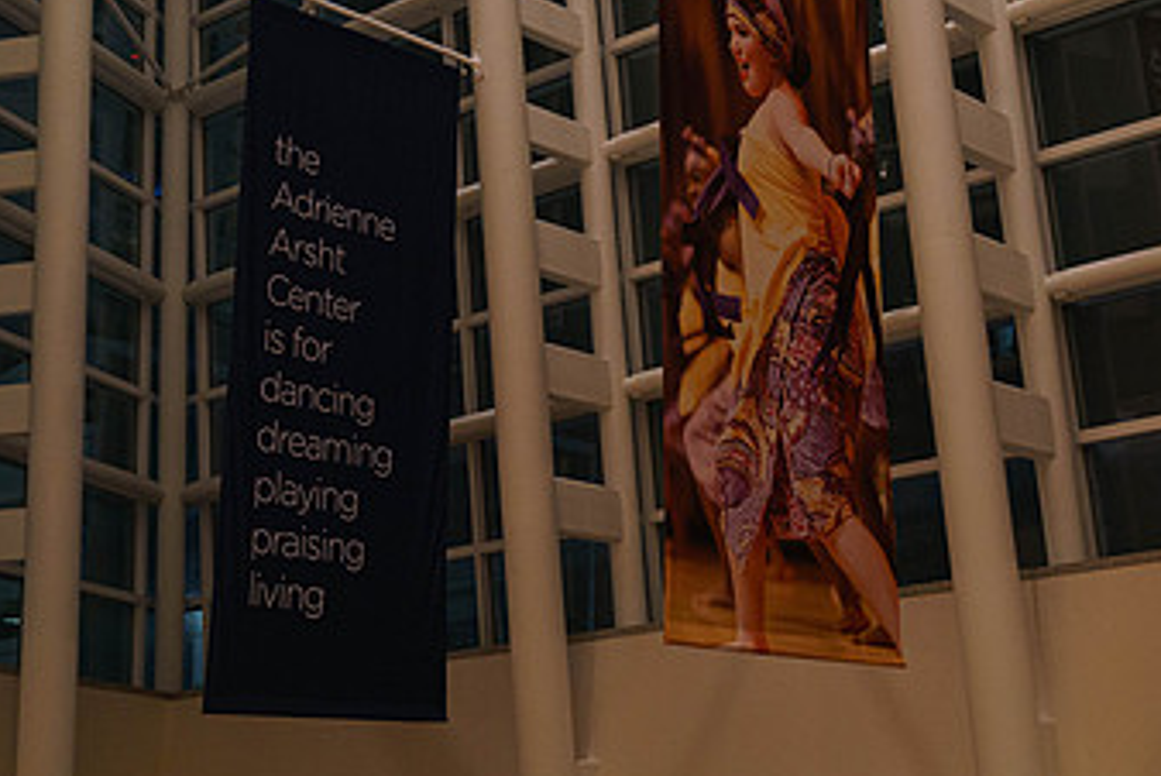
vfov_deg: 22.3
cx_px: 793
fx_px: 1937
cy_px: 146
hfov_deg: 33.0
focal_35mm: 60
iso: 3200
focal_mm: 35
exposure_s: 1/200
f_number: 3.2
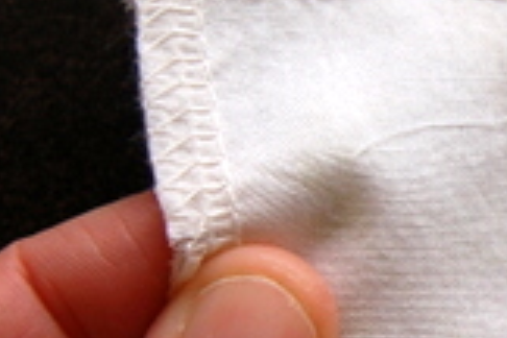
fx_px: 1873
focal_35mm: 133
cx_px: 654
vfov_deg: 10.3
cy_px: 183
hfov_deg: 14.8
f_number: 6.3
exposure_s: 1/160
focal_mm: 24
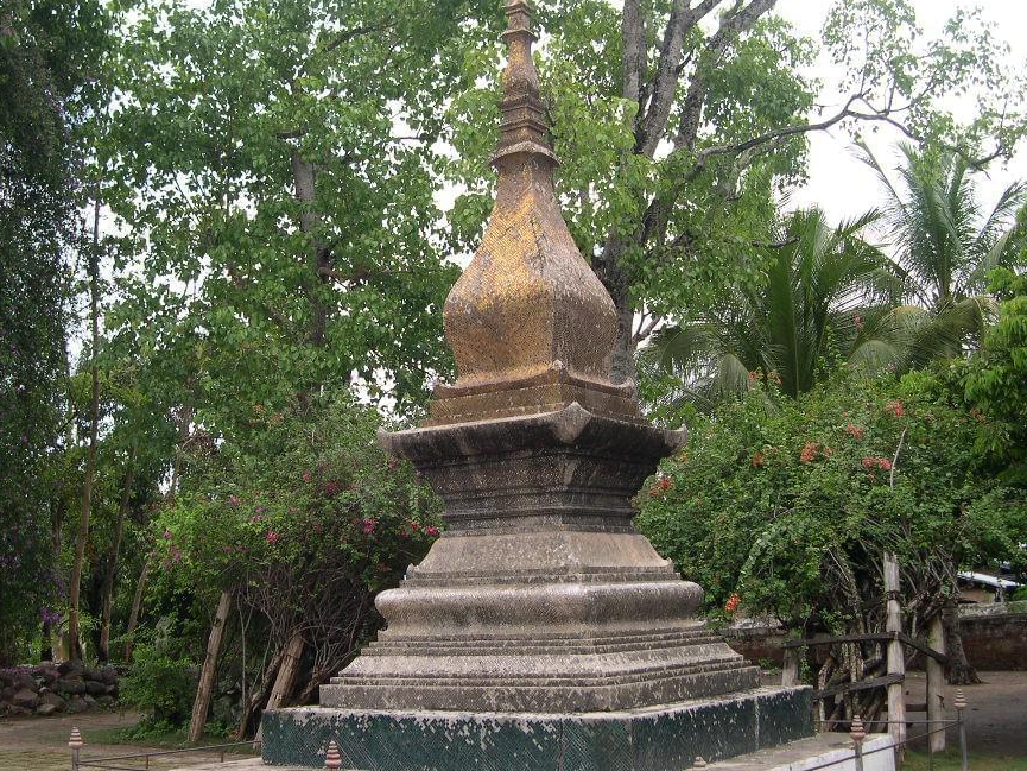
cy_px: 334
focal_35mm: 45
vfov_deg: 32.1
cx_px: 421
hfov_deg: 41.9
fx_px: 1335
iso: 100
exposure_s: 1/418
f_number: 2.8
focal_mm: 8
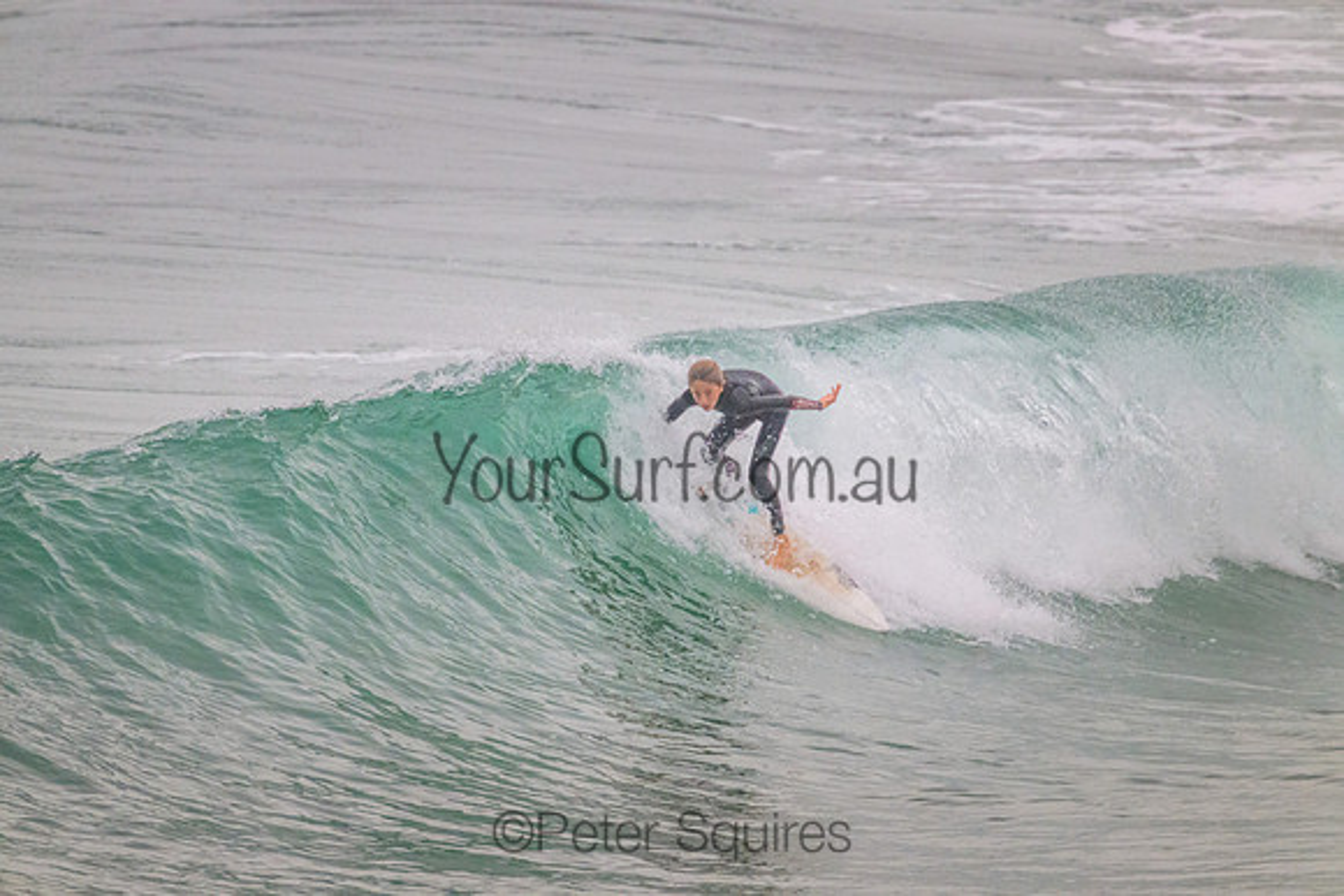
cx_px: 672
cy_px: 448
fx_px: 29872
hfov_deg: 2.6
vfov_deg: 1.7
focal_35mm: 800
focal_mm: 800
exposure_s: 1/1250
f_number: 11
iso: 5000
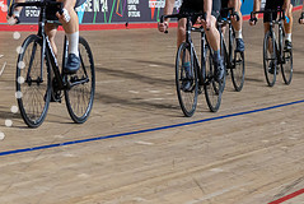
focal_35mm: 207
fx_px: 1750
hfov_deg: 9.9
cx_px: 184
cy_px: -52
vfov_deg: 6.6
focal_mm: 70
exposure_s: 1/800
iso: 3200
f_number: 2.8
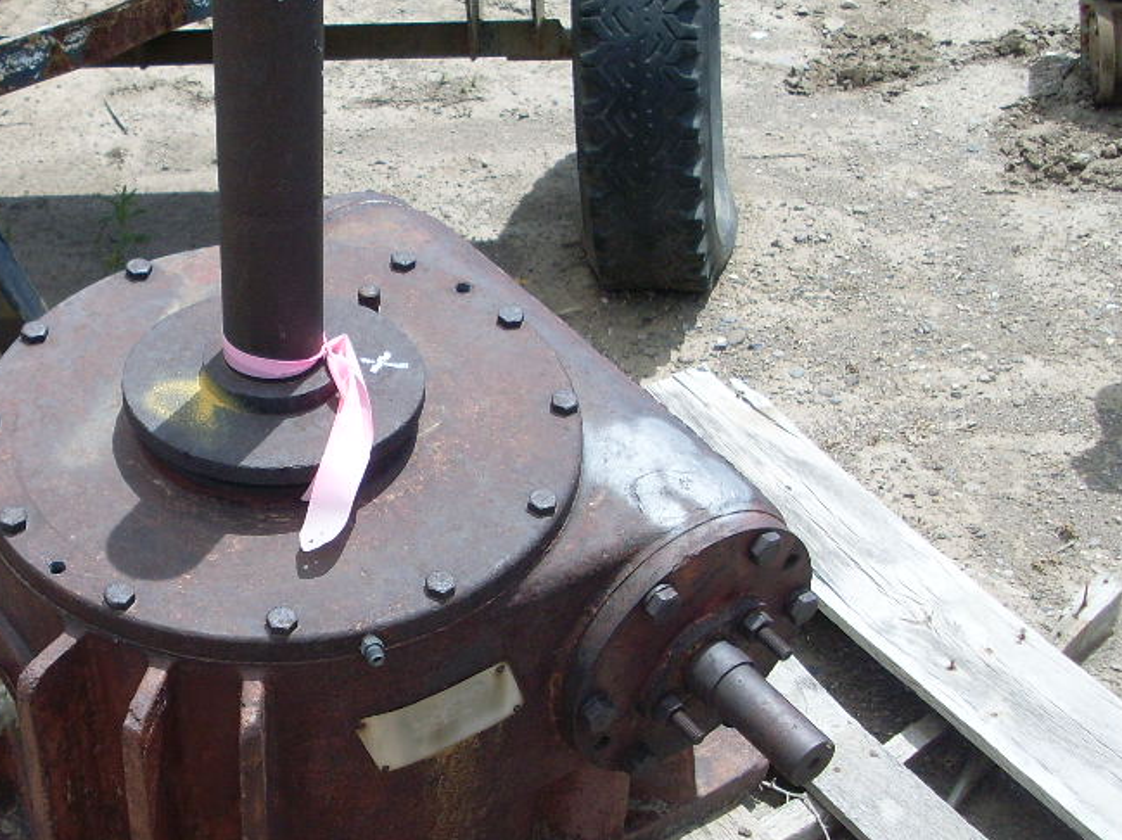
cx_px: 389
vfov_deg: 24.3
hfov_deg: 32.0
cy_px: 510
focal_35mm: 60
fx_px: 1944
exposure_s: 1/180
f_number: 7.7
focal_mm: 6.3
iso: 80
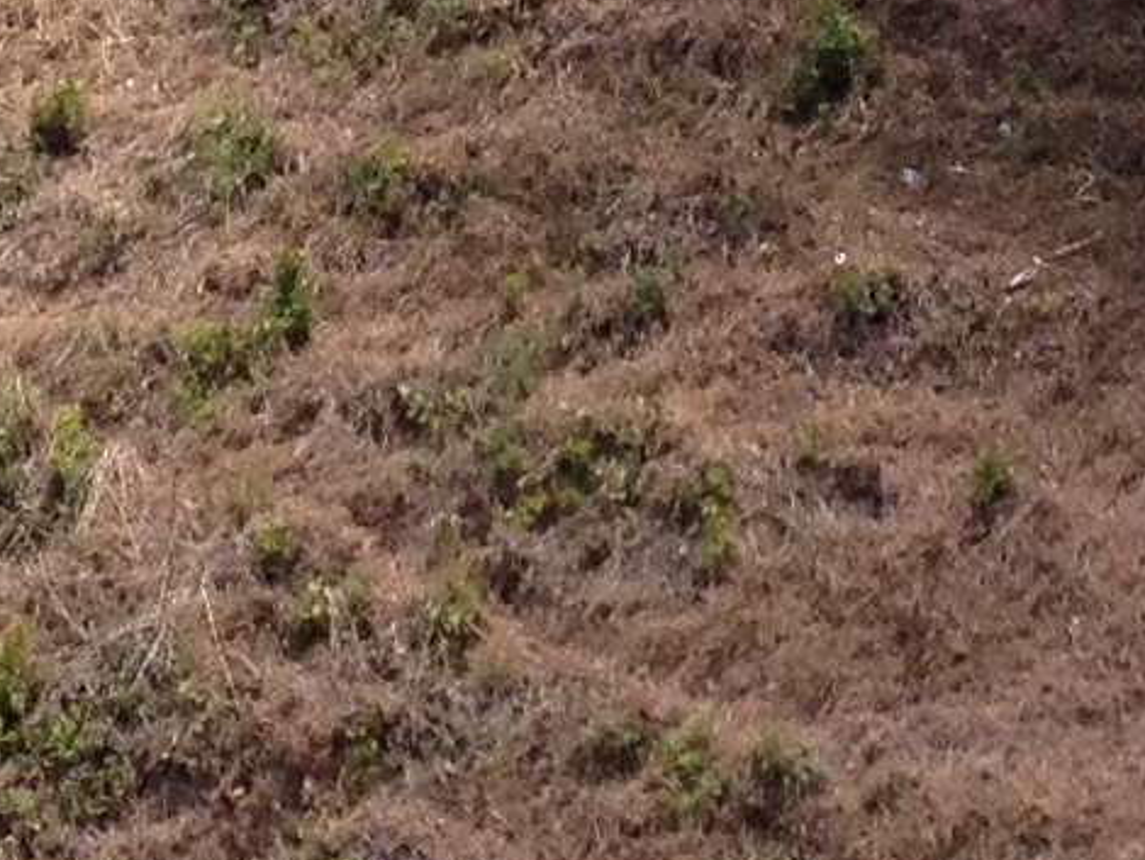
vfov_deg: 6.0
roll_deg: -2.2
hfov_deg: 8.1
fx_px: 8042
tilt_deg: -2.8
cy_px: -604
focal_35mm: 243
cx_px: 1286
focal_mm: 4.28
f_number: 2.4
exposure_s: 1/824
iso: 50
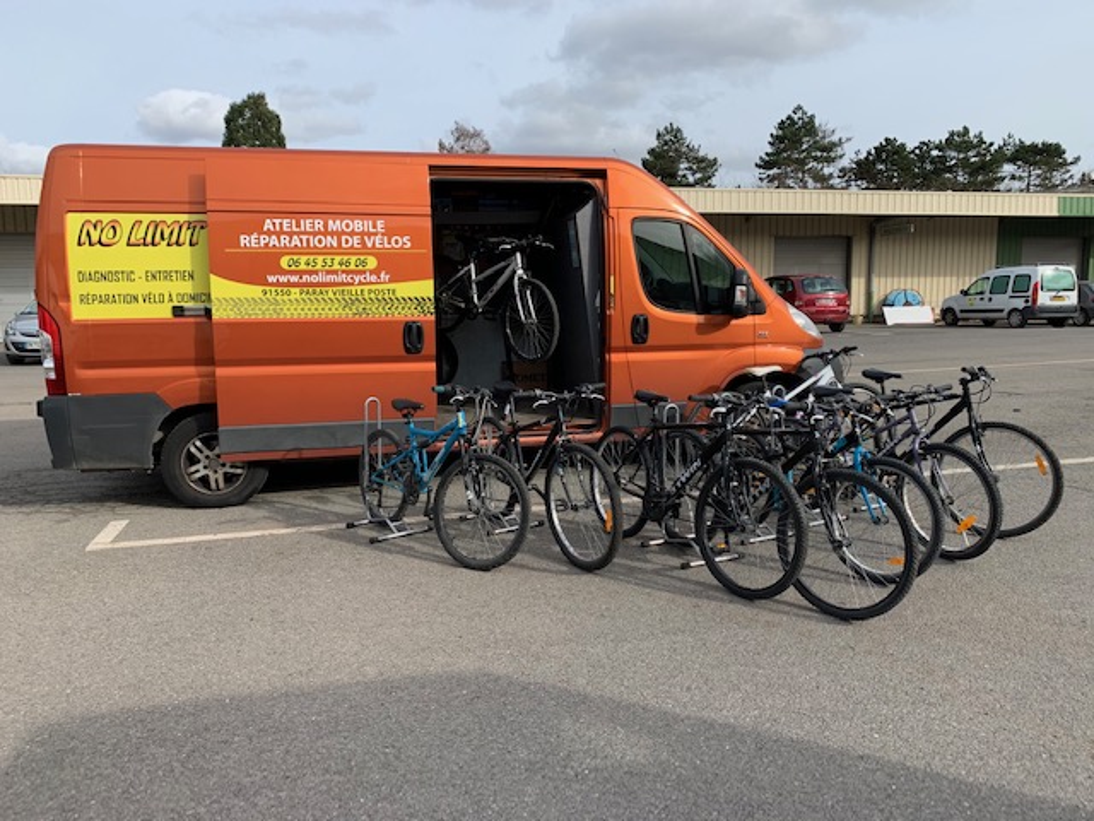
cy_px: 410
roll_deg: +0.4
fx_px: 822
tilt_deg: -7.0
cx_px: 547
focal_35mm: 26
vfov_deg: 53.1
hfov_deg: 67.3
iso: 25
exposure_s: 1/1314
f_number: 1.8
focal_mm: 4.25
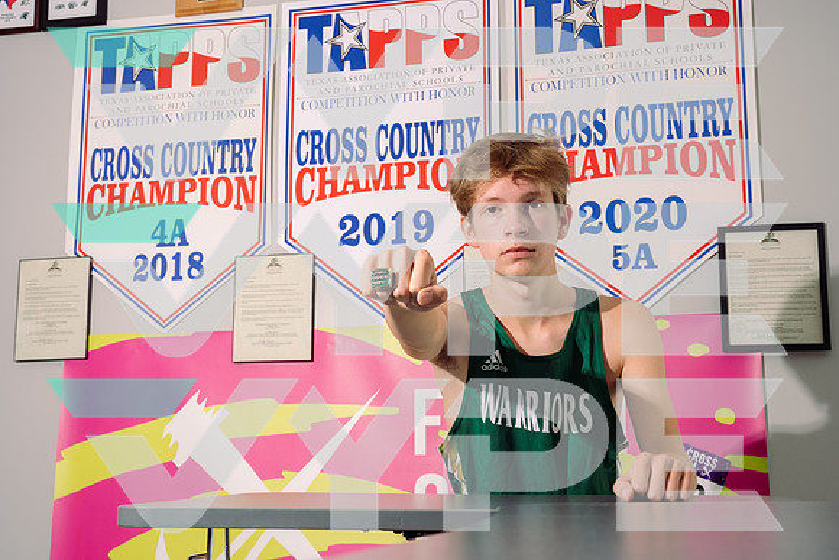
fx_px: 1096
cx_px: 420
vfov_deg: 28.7
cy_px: 280
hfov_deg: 41.9
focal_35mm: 47
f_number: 9
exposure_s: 1/250
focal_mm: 47
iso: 125
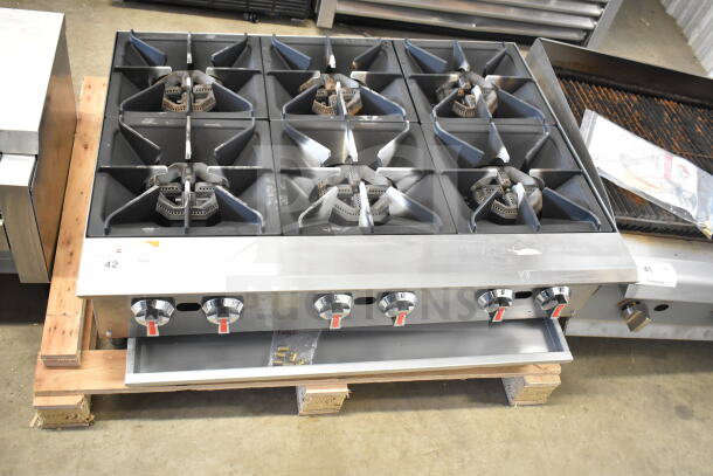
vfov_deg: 40.0
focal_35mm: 33
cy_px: 238
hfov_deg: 57.2
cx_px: 356
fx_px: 654
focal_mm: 22
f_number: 3.8
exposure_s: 1/40
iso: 2500
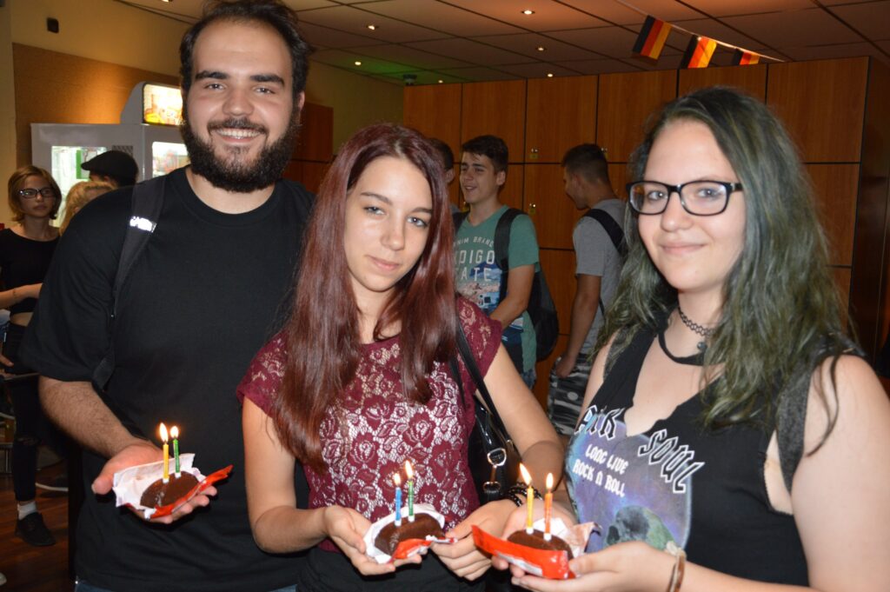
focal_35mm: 36
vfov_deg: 36.8
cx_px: 445
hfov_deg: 53.2
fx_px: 889
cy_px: 296
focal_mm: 24
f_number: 3.8
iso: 640
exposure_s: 1/60
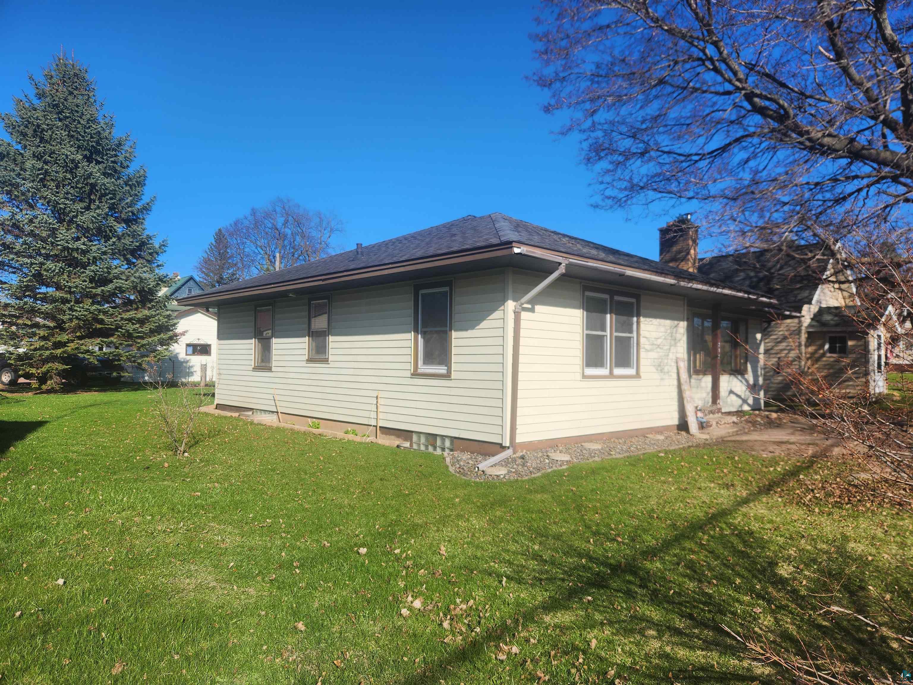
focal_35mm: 23
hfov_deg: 73.9
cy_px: 342
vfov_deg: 58.9
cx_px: 456
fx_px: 607
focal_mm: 5.4
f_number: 1.8
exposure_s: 1/1864
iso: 20
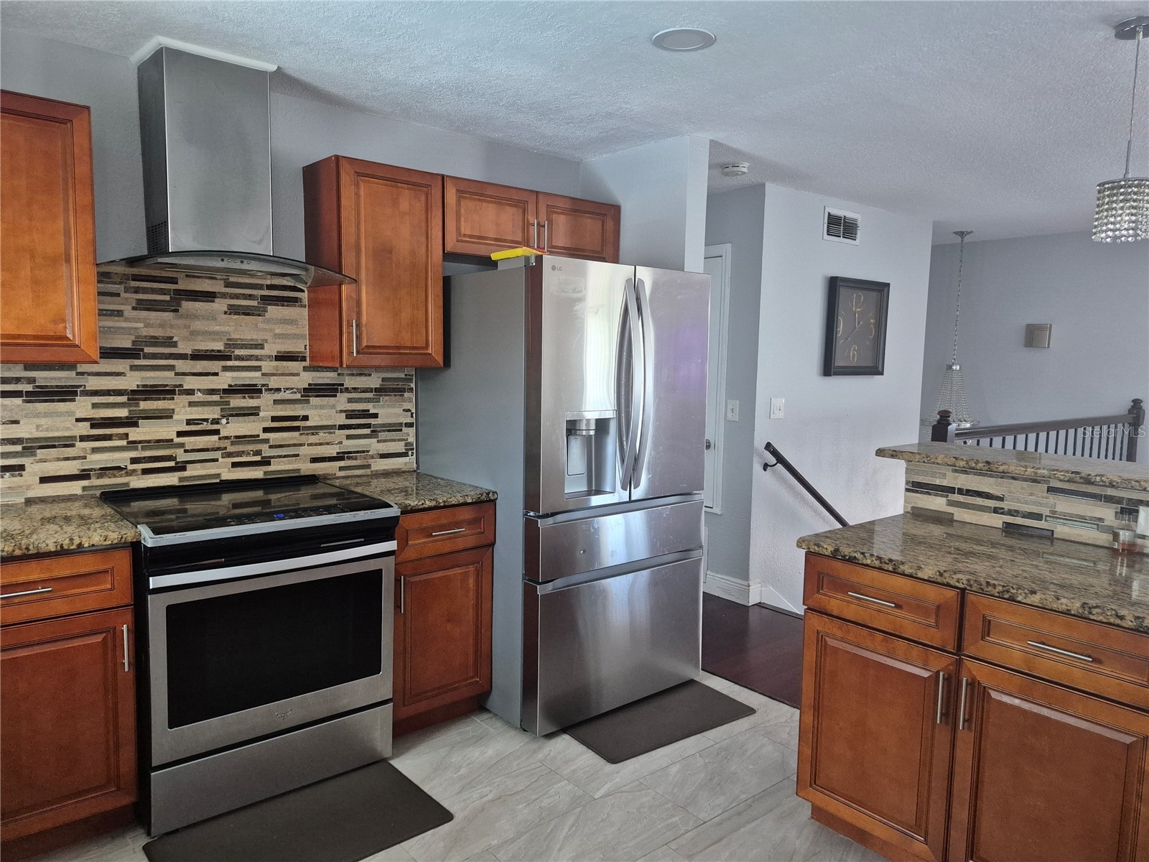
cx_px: 574
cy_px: 431
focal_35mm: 23
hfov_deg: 73.9
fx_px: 763
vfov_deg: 58.9
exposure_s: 1/120
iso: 800
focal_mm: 5.4
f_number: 1.8
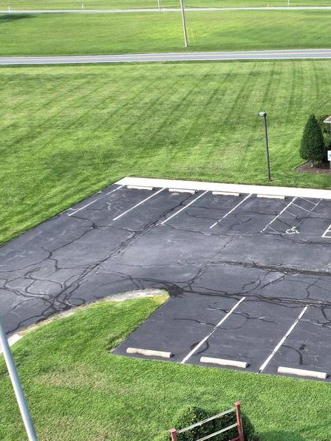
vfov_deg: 37.0
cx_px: 371
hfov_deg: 26.2
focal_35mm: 51
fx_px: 650
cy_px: 306
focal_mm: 8.38
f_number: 2.8
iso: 100
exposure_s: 1/1000
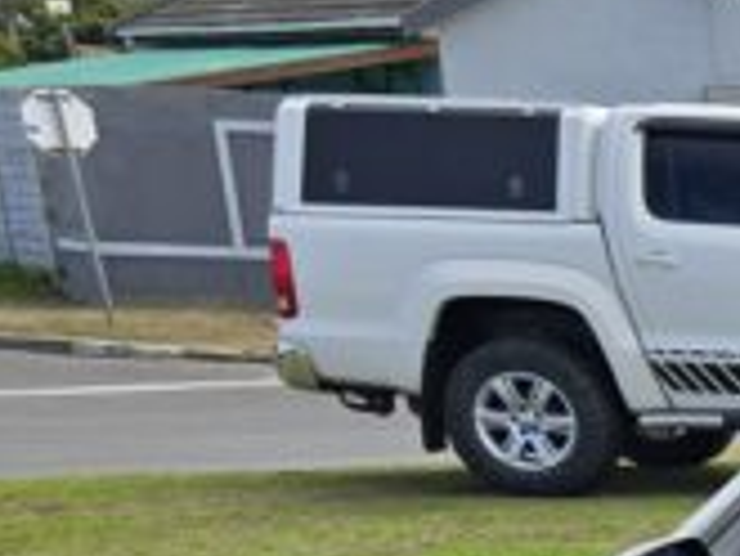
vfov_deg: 12.3
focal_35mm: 111
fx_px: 2375
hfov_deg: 13.2
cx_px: 1776
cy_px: 993
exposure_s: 1/606
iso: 12
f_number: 1.7
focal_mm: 6.3
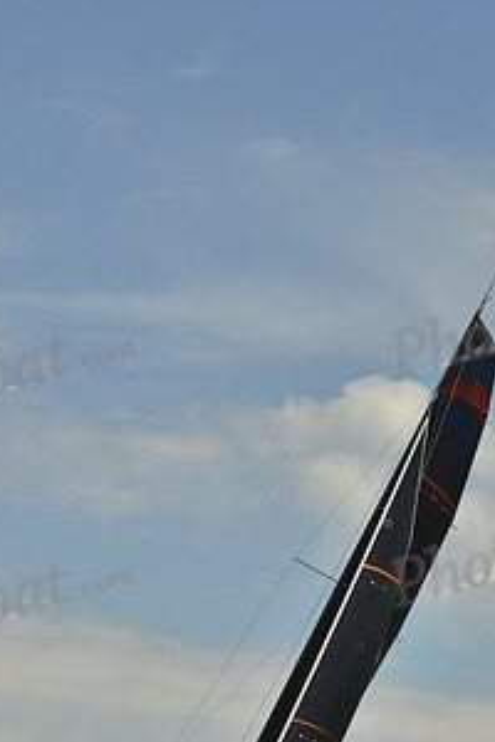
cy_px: 707
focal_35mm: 178
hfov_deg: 7.7
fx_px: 3671
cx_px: 264
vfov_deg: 11.5
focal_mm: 92
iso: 280
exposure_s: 1/1600
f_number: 9
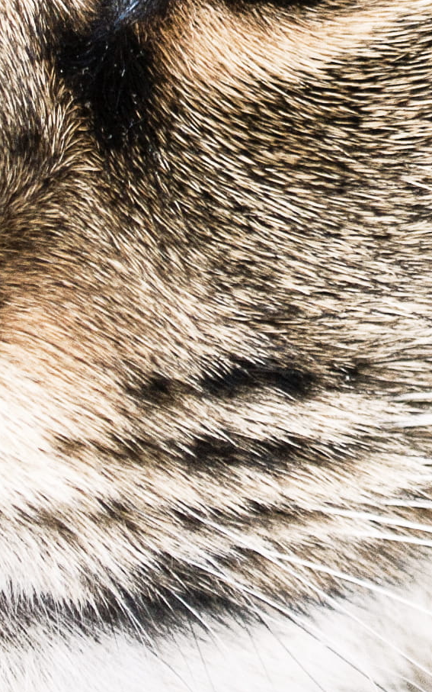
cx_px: 553
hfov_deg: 3.7
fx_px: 6584
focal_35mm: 350
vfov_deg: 6.0
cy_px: -282
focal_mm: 45
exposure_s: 1/50
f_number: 5.6
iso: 100
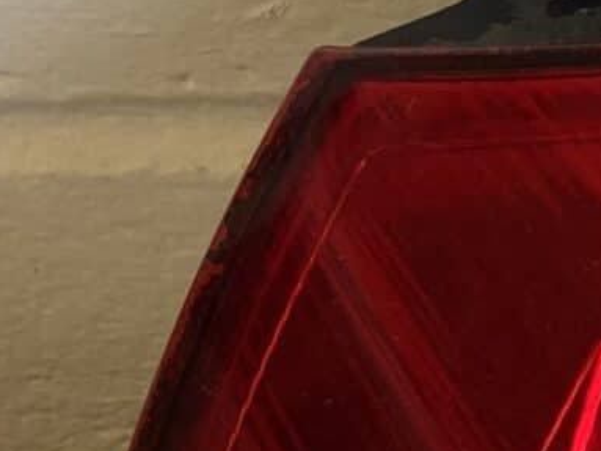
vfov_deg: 8.2
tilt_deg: -44.1
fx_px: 3020
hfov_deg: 10.0
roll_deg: -0.7
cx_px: 1441
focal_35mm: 174
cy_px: 849
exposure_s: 1/100
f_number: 1.8
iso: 80
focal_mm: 4.25
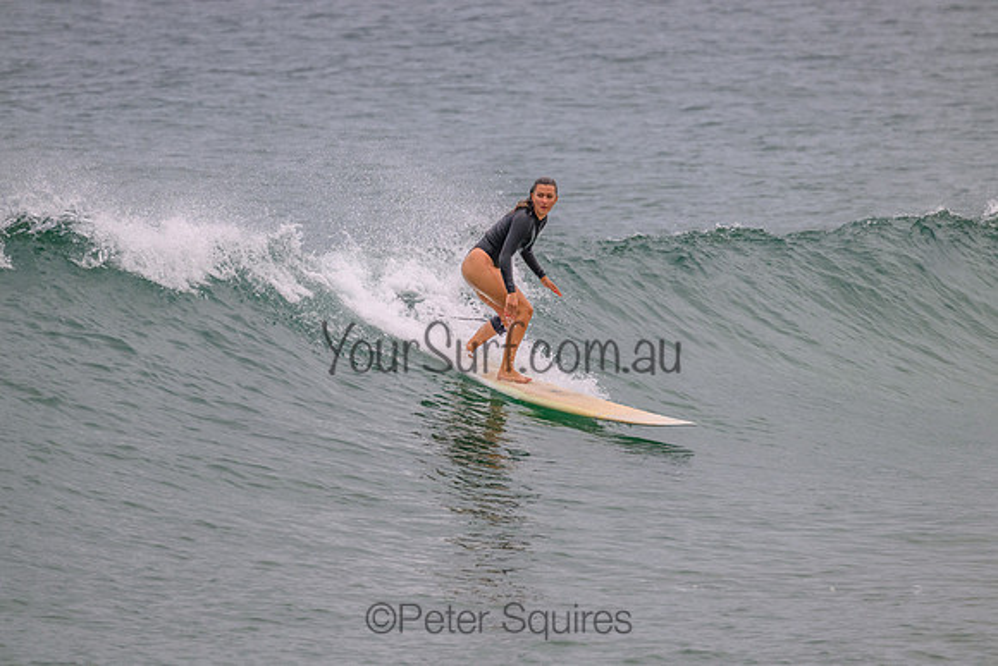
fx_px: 18855
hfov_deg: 3.0
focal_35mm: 680
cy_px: 333
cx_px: 499
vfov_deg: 2.0
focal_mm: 680
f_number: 11
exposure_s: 1/1600
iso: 1600
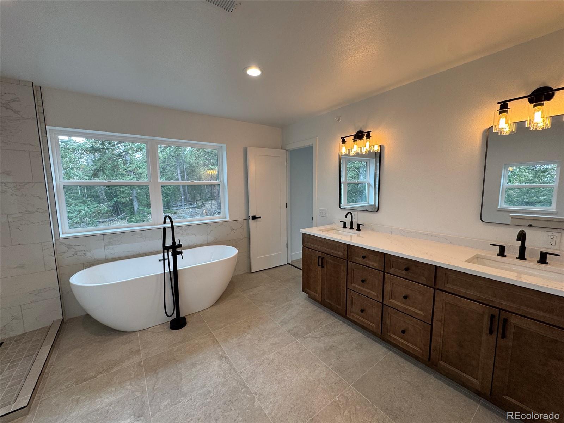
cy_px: 212
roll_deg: +0.4
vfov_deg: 85.7
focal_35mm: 14
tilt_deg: -7.3
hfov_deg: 102.1
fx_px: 228
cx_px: 282
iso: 125
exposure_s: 1/120
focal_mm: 2.22
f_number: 2.2
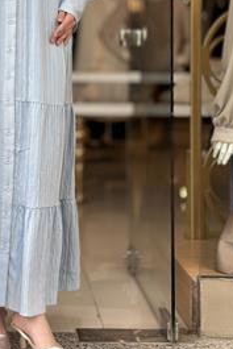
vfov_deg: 20.4
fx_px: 950
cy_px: 43
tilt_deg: +1.0
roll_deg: -1.3
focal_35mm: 98
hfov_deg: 13.8
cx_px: 3
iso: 80
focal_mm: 6.86
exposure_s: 1/843
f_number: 1.78
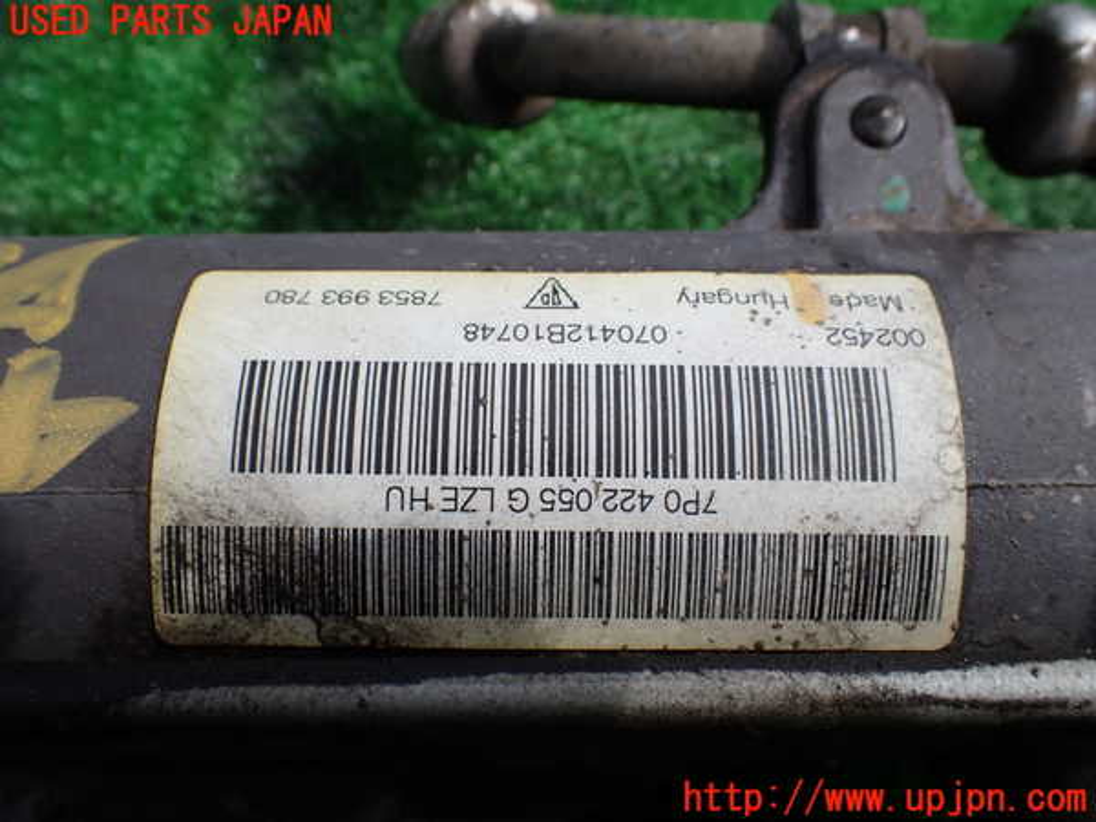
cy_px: 411
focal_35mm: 30
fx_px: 950
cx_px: 548
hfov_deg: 60.0
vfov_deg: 46.8
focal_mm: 5.4
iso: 100
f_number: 3.2
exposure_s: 1/800
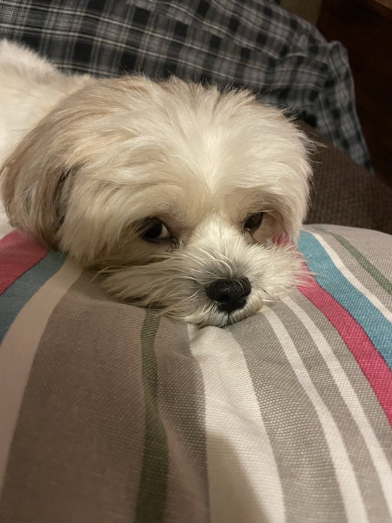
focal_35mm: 26
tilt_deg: -47.9
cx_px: 196
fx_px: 393
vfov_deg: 67.3
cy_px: 262
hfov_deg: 53.1
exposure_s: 1/25
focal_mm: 4.2
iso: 640
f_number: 1.6
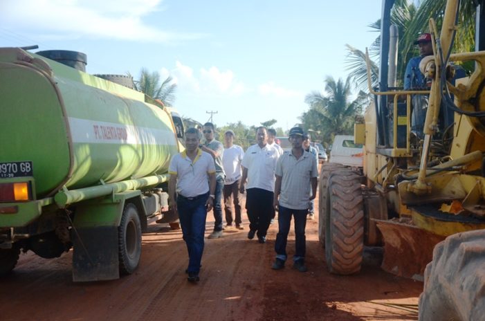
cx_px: 242
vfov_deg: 31.7
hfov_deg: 46.5
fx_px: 565
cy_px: 160
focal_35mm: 42
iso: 2500
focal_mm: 28
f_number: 4
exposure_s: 1/8000
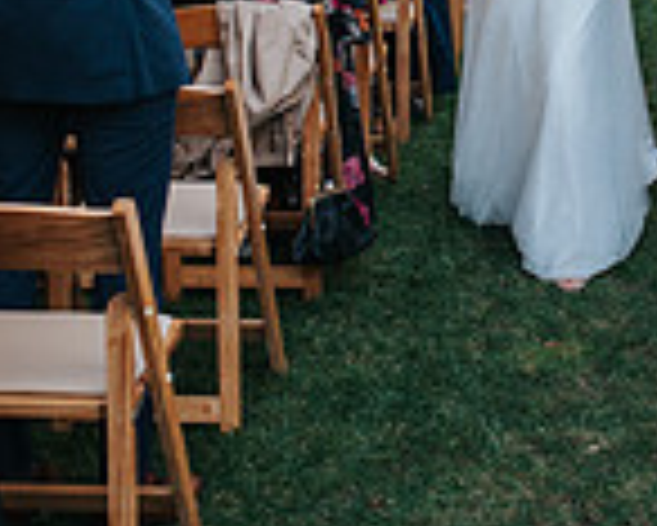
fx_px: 1965
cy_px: -63
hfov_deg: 18.5
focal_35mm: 101
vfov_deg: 14.9
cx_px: 634
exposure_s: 1/800
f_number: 3.2
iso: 1000
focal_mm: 35
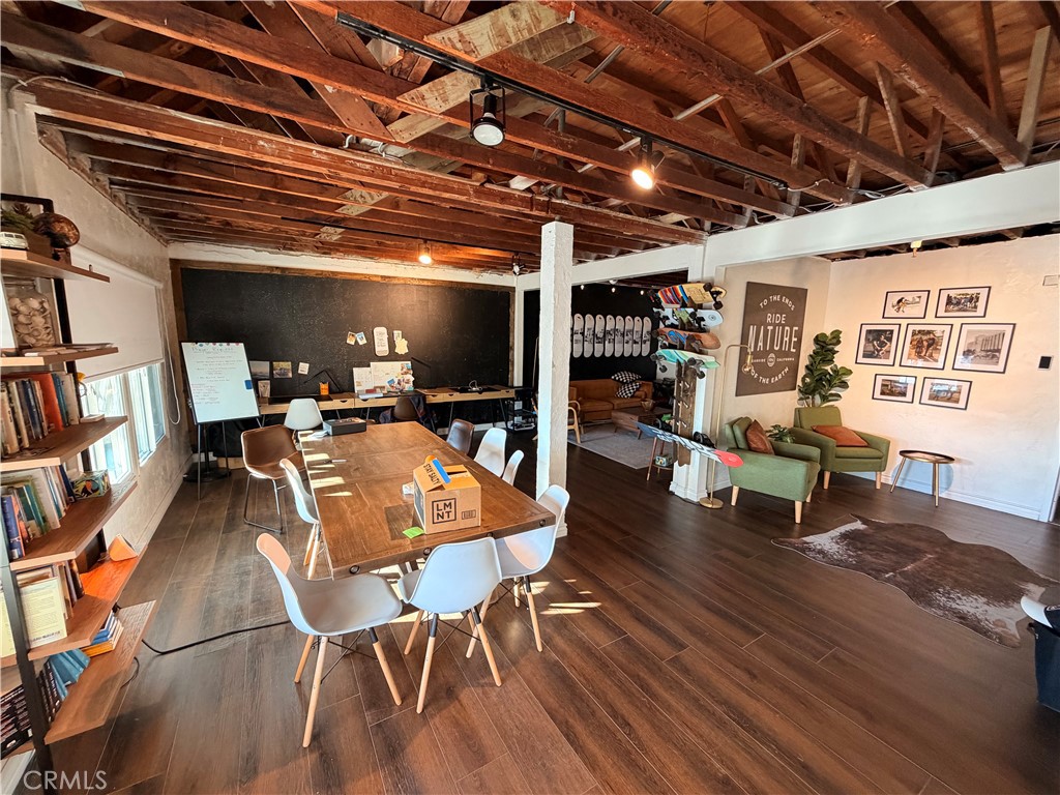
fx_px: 429
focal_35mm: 14
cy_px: 398
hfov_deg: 102.1
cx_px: 530
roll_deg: -0.8
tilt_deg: -9.4
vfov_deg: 85.7
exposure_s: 1/81
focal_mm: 2.22
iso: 320
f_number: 2.2
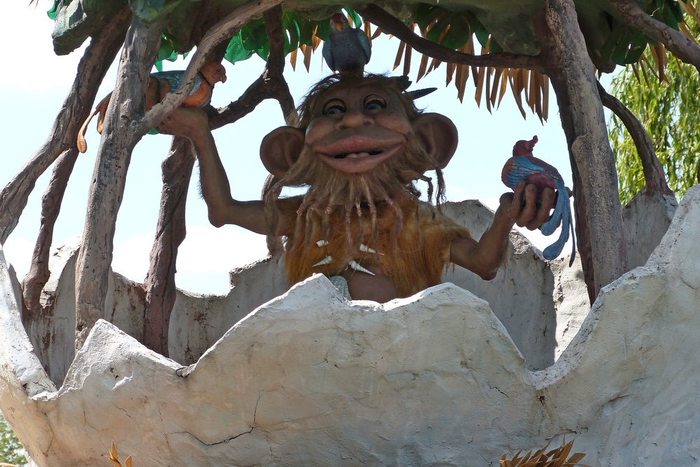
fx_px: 3092
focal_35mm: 159
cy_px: 224
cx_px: 351
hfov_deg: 12.9
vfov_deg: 8.6
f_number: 5.6
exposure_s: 1/250
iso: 100
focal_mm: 27.3
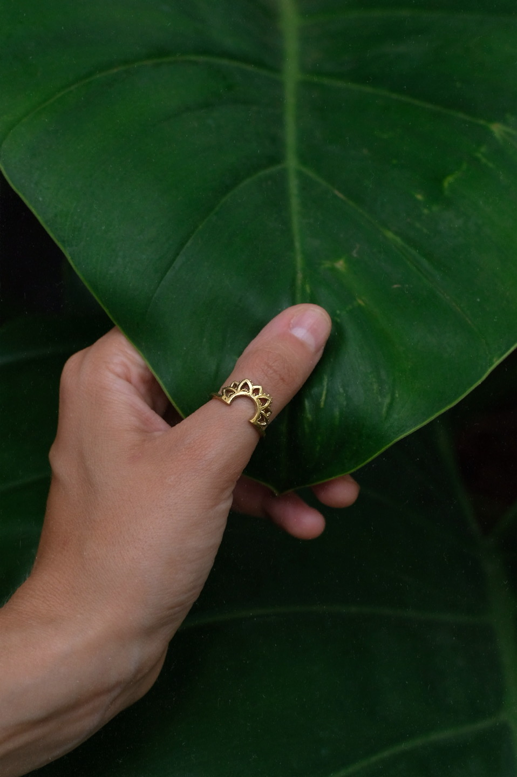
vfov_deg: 37.5
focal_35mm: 53
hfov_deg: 25.5
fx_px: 1143
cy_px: 388
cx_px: 258
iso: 1250
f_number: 5
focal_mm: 35
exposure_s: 1/2000
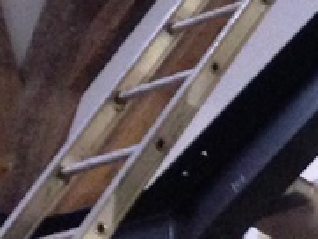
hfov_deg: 9.5
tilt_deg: +41.5
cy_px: -337
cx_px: 731
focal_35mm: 187
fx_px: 1719
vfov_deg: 7.4
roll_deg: -6.0
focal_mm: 4.12
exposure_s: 1/20
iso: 320
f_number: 2.4
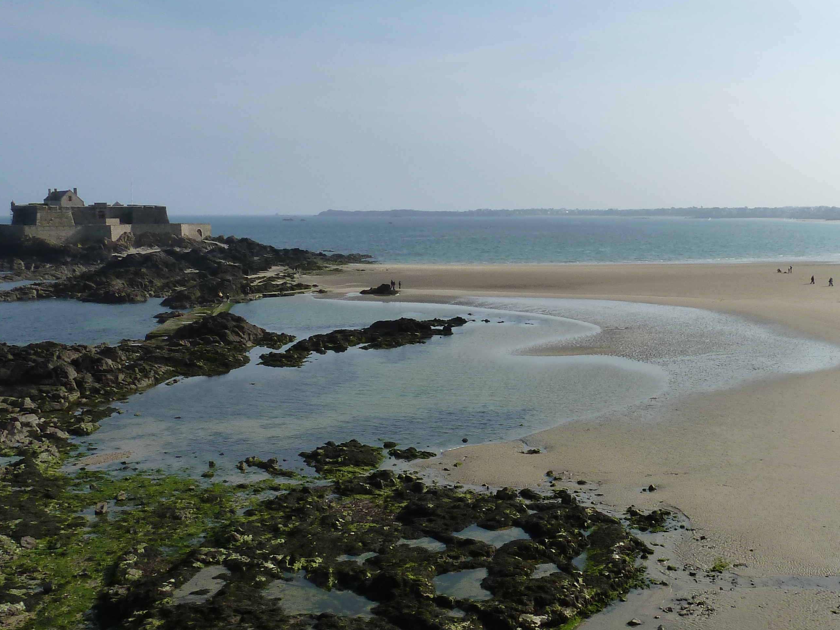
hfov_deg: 47.1
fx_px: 946
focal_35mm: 39
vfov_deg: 36.7
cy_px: 367
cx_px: 558
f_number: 5.6
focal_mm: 4.1
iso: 125
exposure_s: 1/500
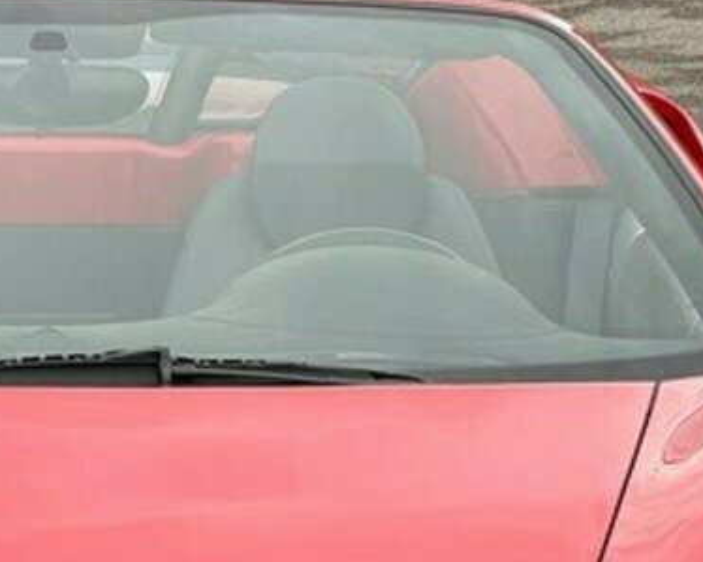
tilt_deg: -11.3
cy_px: 673
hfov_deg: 8.0
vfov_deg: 6.4
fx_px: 5013
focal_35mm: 241
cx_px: 62
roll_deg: +0.4
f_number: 2.8
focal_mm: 9
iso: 32
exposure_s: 1/121
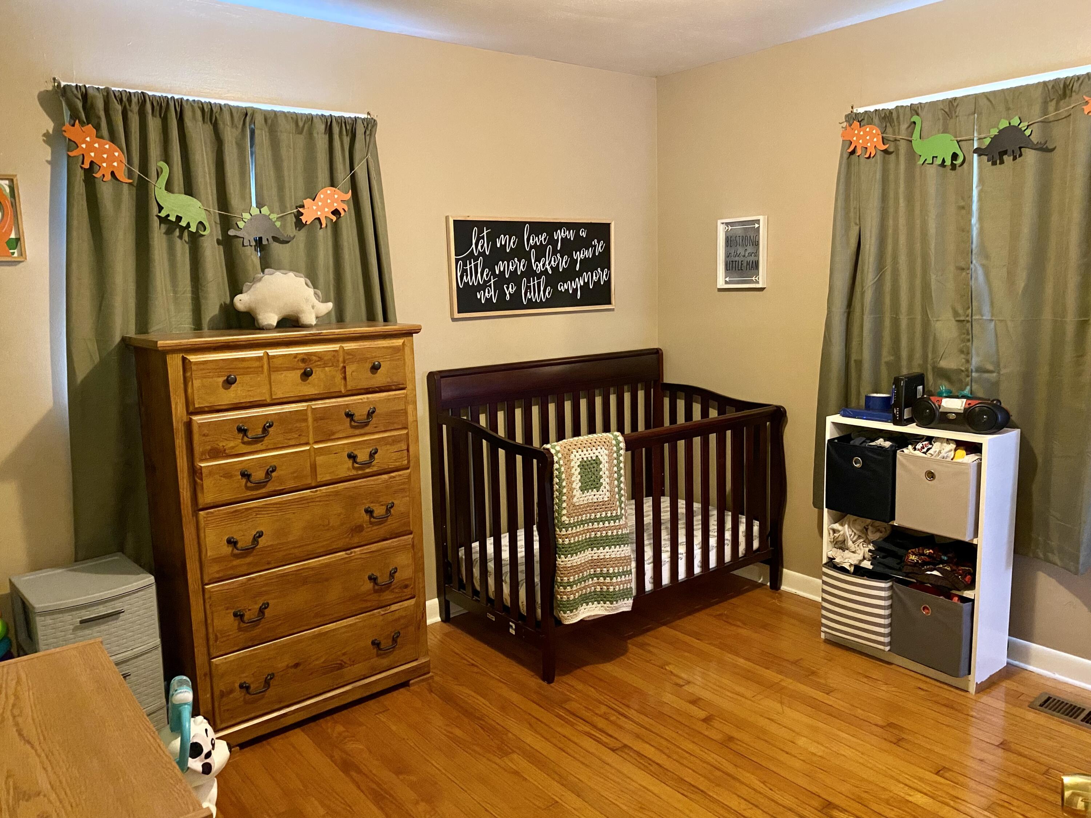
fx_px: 819
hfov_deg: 67.3
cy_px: 409
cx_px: 546
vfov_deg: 53.1
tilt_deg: -8.7
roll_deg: +0.9
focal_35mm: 26
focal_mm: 4.25
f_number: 1.8
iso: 800
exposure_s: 1/30
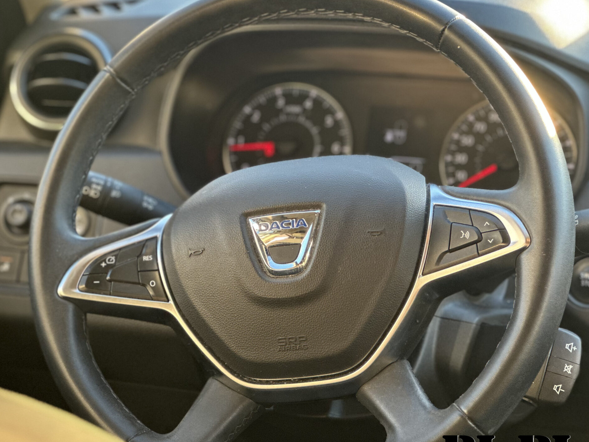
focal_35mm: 104
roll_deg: +0.1
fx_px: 1770
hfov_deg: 18.9
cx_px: 314
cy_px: 206
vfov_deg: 14.2
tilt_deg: -15.3
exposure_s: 1/71
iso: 250
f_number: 2.8
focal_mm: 9
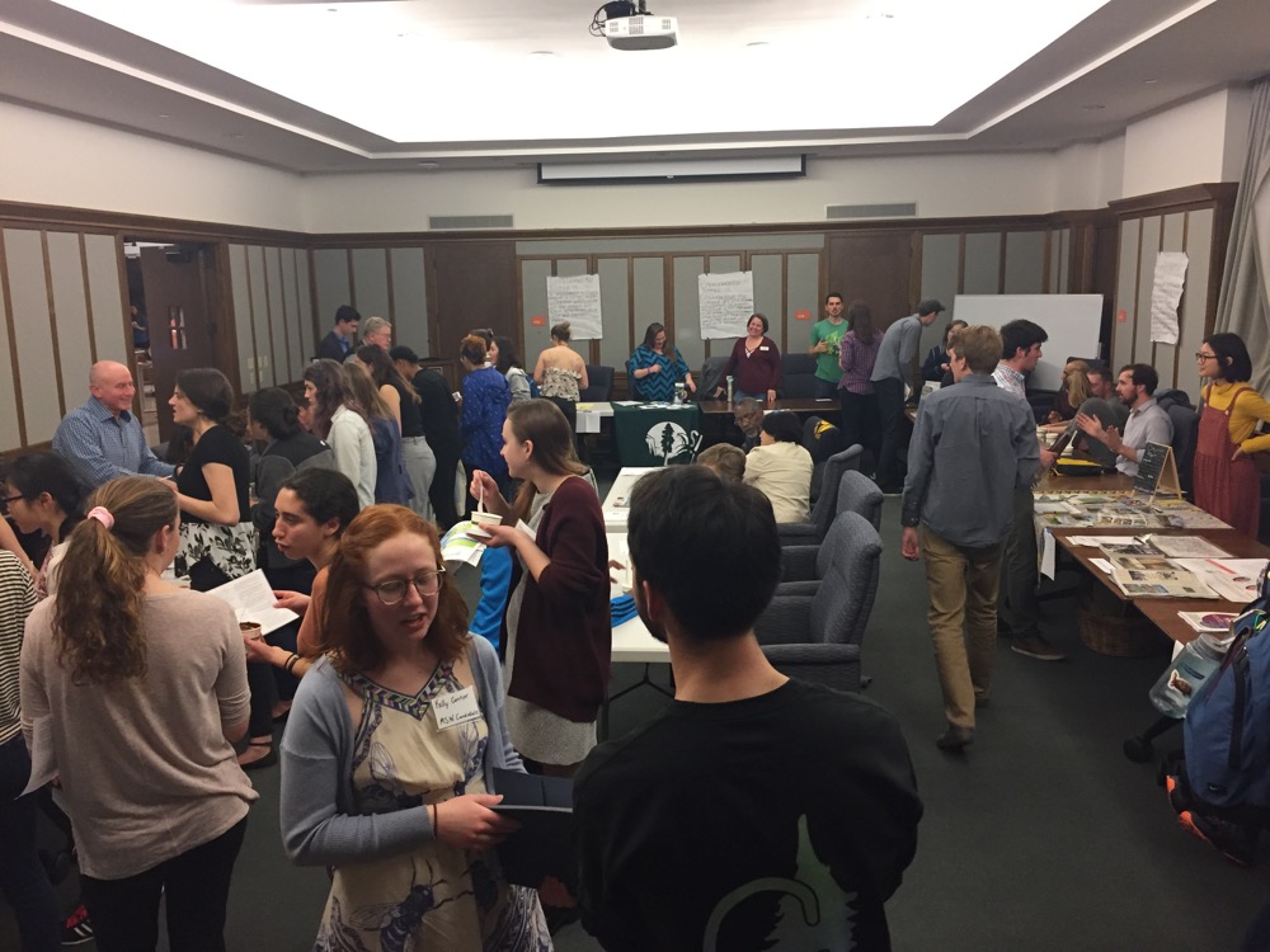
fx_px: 1064
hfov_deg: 61.7
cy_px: 476
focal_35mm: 29
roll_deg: +1.0
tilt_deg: -10.6
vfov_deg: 48.2
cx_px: 635
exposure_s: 1/30
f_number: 2.2
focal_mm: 4.15
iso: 160
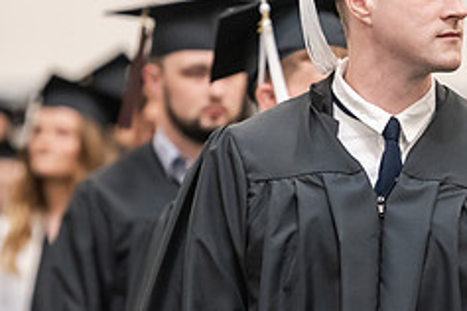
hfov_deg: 4.8
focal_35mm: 429
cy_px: 125
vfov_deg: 3.2
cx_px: 426
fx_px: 5565
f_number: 3.2
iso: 2500
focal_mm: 175
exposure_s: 1/200
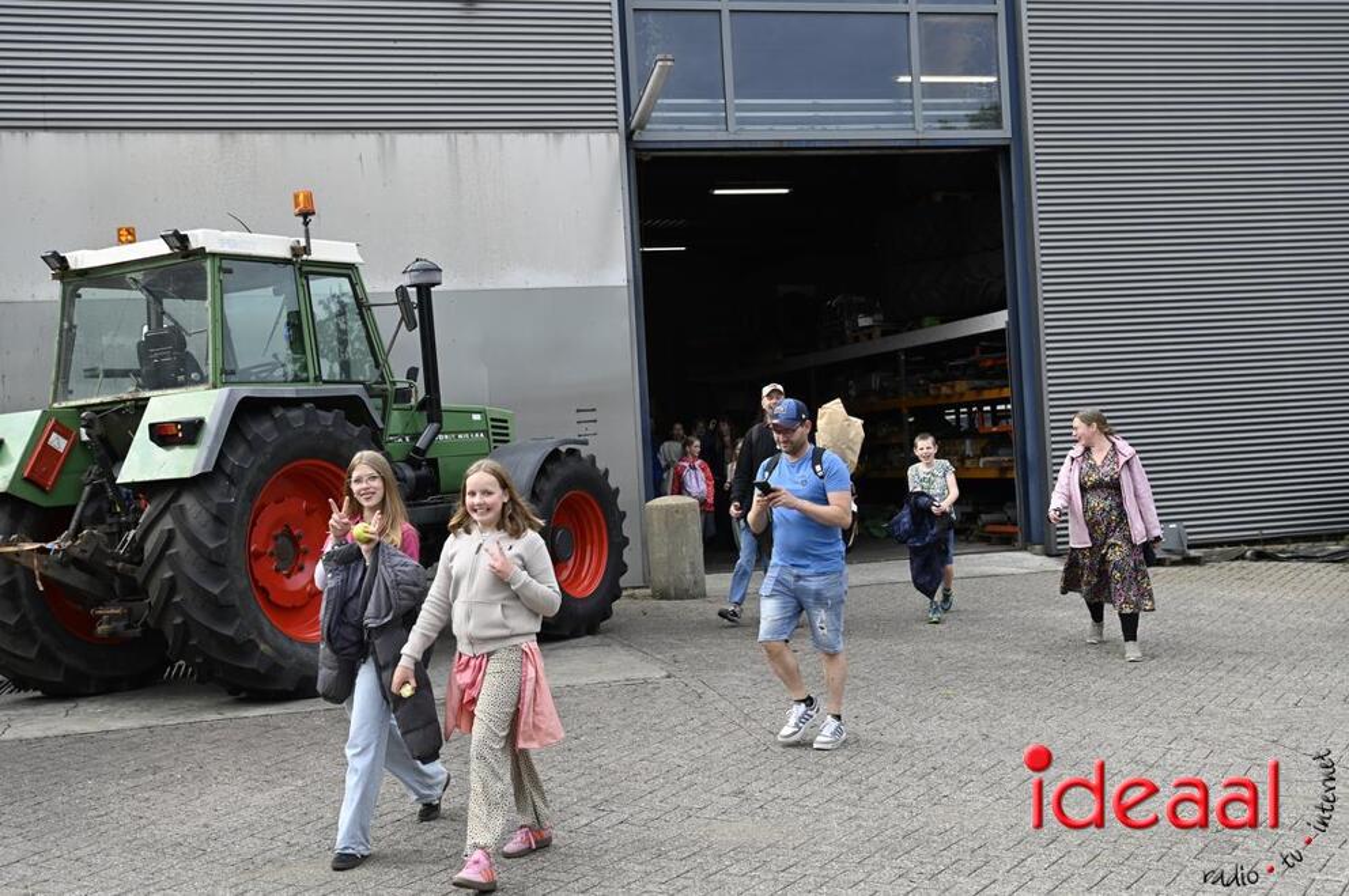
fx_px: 1647
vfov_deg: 30.4
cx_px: 674
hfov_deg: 44.5
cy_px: 448
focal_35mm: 44
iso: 200
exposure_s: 1/250
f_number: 4.5
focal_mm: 44
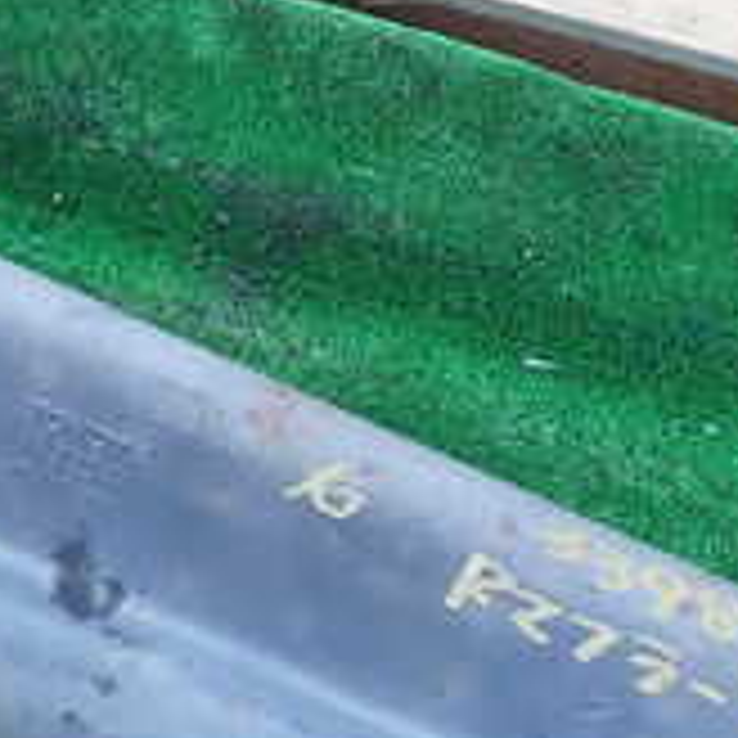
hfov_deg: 17.8
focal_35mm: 97
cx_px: 212
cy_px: 342
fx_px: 2340
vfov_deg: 17.9
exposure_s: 1/125
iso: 100
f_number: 3.2
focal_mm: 5.4
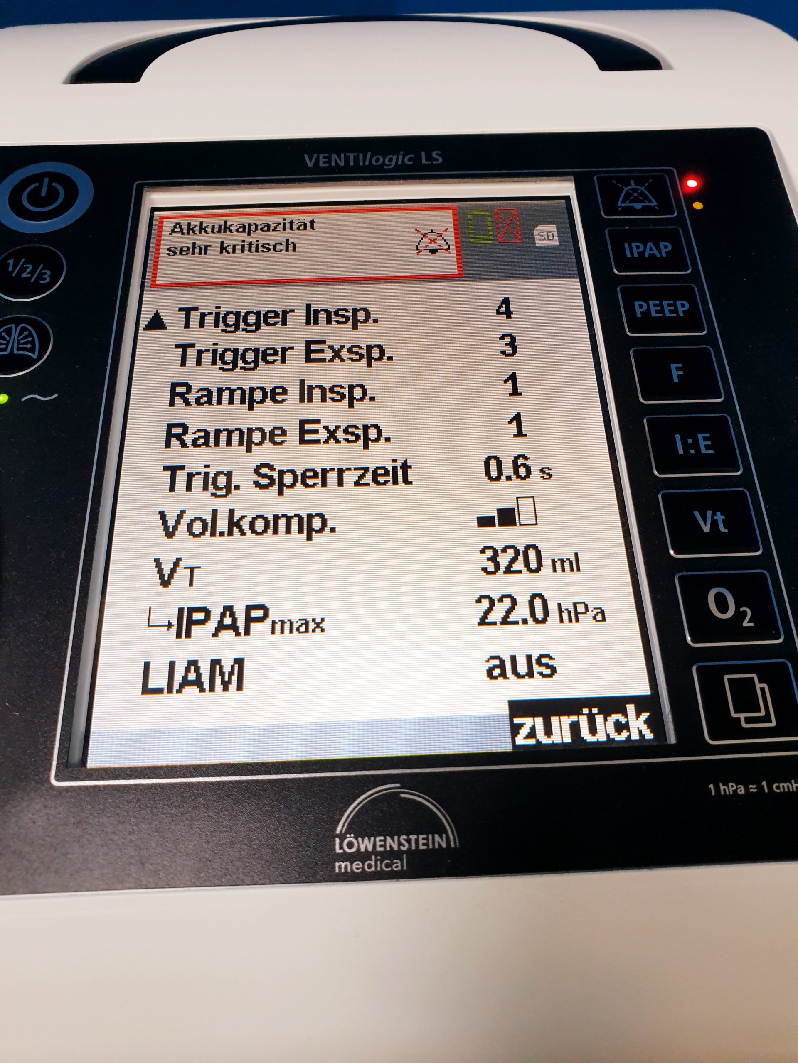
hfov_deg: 53.1
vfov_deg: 67.3
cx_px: 399
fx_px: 799
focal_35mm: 26
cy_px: 532
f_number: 2.4
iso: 160
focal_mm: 4.3
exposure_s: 1/100
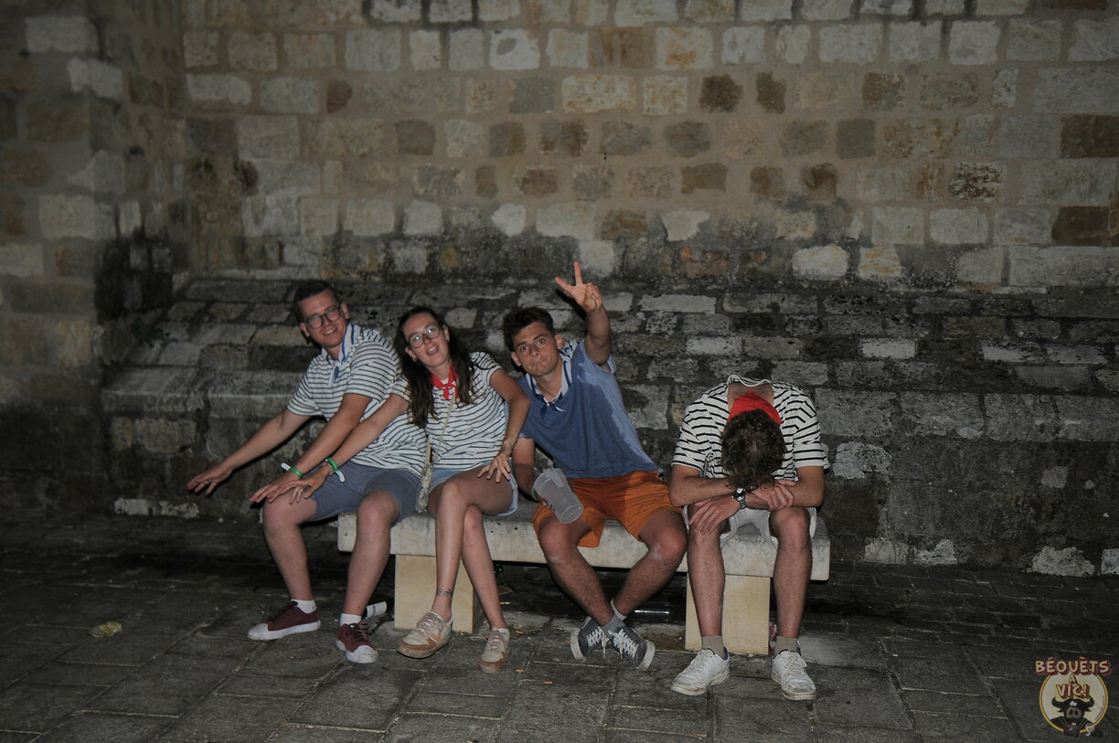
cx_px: 560
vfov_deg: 31.8
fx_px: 1304
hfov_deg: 46.4
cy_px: 372
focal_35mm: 42
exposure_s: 1/60
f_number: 3.3
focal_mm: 28
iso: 200
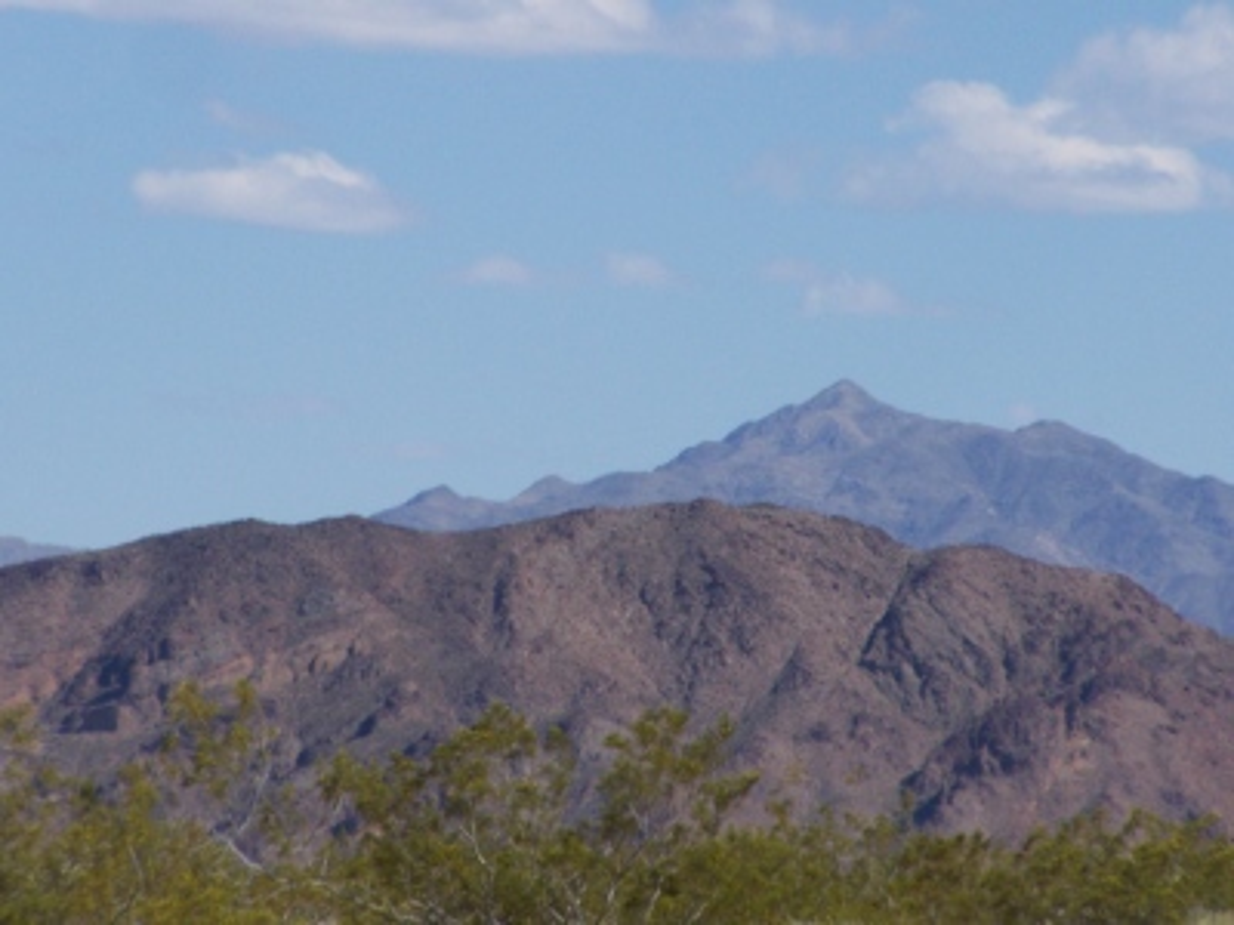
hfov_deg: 6.3
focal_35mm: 317
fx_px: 11300
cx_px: 617
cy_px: 462
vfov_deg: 4.7
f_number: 7.1
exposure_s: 1/500
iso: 80
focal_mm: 52.6
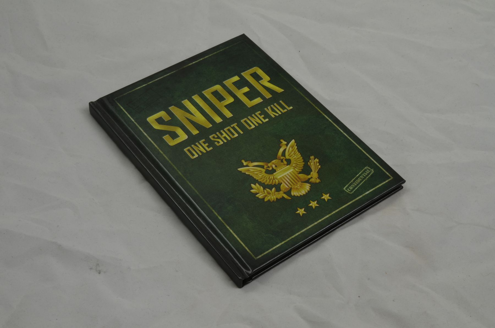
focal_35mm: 60
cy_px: 164
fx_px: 823
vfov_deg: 22.5
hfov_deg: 33.5
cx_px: 248
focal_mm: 40
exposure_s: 1/2.5
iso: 100
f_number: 20
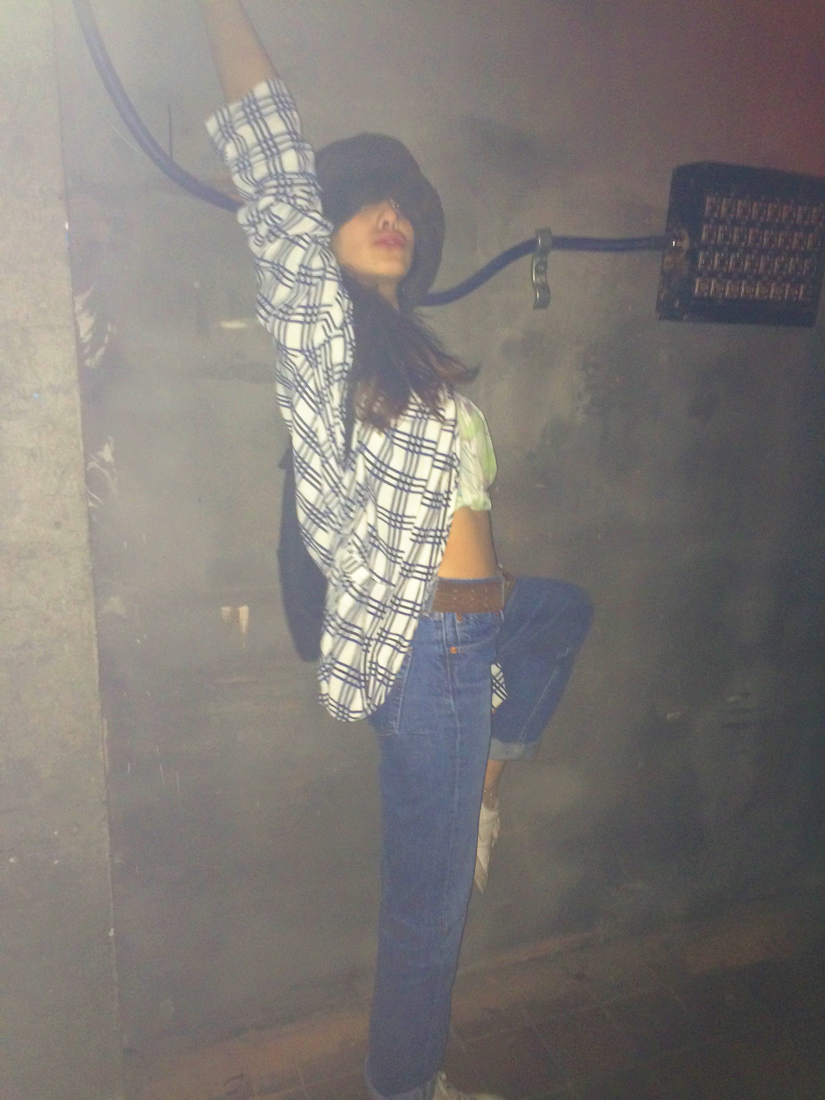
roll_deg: -0.8
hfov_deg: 48.2
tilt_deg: -17.9
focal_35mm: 29
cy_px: 550
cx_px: 412
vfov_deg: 61.7
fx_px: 922
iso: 160
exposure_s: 1/17
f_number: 2.2
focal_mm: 4.15
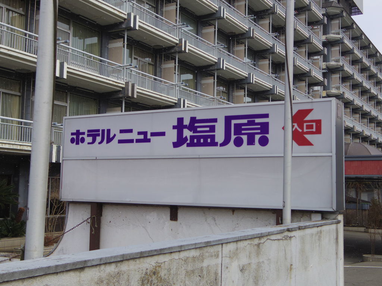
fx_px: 519
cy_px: 143
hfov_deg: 40.4
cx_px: 191
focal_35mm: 47
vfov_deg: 30.9
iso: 125
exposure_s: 1/640
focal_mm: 8.5
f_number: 3.2
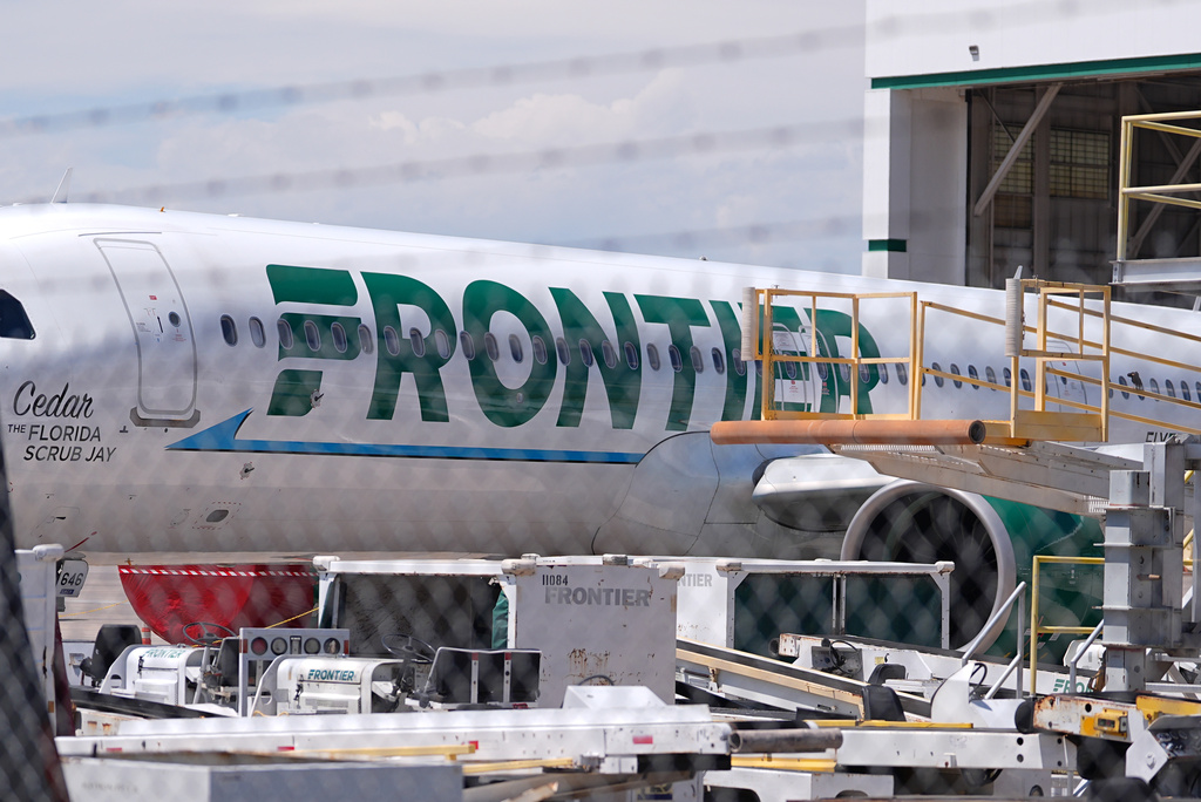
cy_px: 401
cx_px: 600
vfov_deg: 9.7
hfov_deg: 14.5
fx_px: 4706
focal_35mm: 141
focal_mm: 94
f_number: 2.8
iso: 200
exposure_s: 1/6400
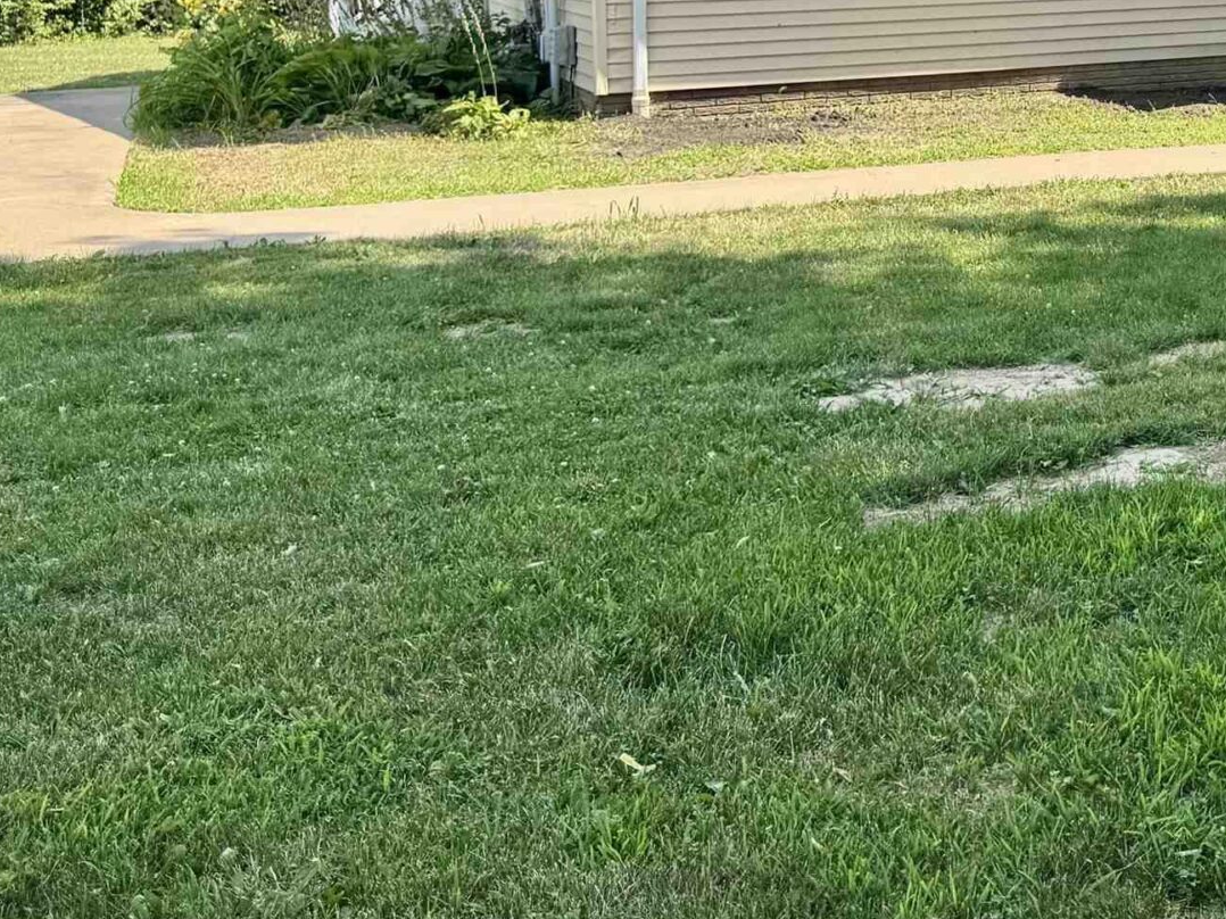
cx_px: 1287
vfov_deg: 24.2
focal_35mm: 57
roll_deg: +1.3
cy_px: -55
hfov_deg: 30.8
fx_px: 2018
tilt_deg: -2.5
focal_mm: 6.76
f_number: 1.78
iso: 80
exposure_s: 1/2959
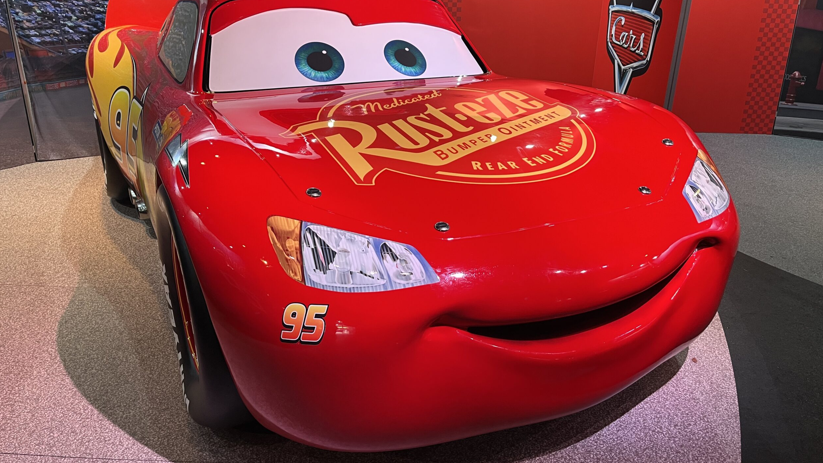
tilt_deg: -20.9
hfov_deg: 66.1
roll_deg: -1.1
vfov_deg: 40.1
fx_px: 633
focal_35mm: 29
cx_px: 419
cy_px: 201
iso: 160
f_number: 1.6
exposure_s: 1/50
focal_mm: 5.1
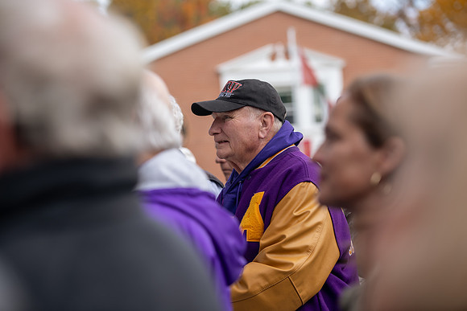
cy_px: 156
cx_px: 234
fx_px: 1323
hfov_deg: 20.0
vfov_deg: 13.4
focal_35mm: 102
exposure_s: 1/320
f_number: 3.5
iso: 160
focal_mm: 102
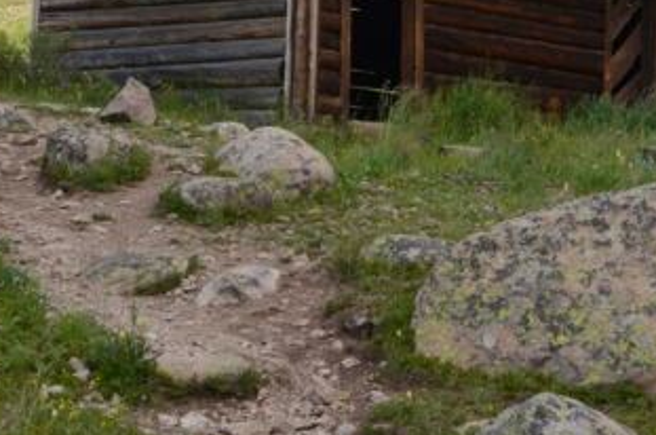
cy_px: 62
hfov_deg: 18.9
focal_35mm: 108
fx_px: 1964
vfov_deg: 12.5
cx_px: 407
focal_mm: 35
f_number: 7.1
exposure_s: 1/200
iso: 100
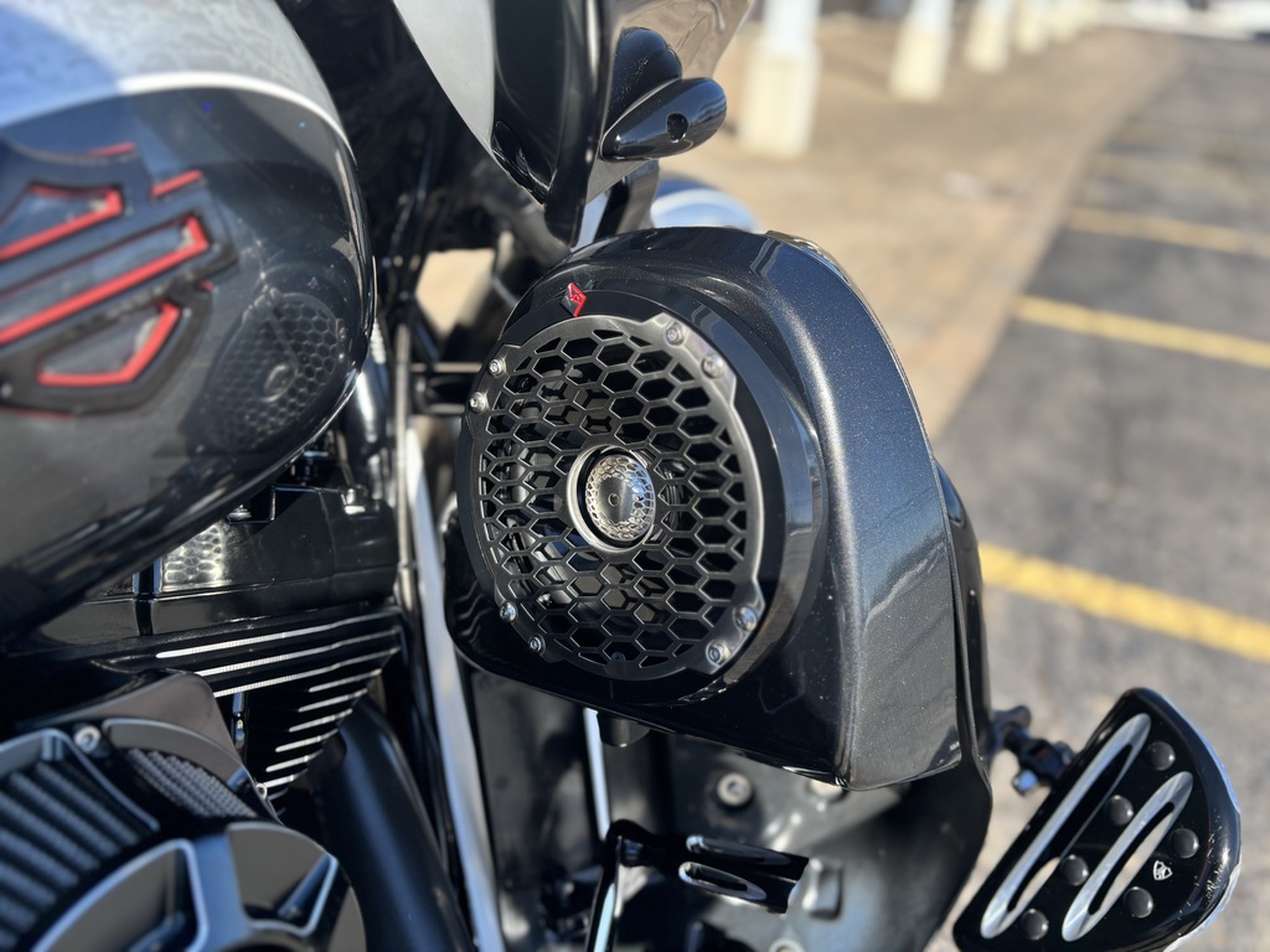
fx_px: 954
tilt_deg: -28.6
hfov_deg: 67.3
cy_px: 476
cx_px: 635
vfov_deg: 53.1
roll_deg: -4.1
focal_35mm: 26
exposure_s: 1/894
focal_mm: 5.96
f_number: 1.6
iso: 50
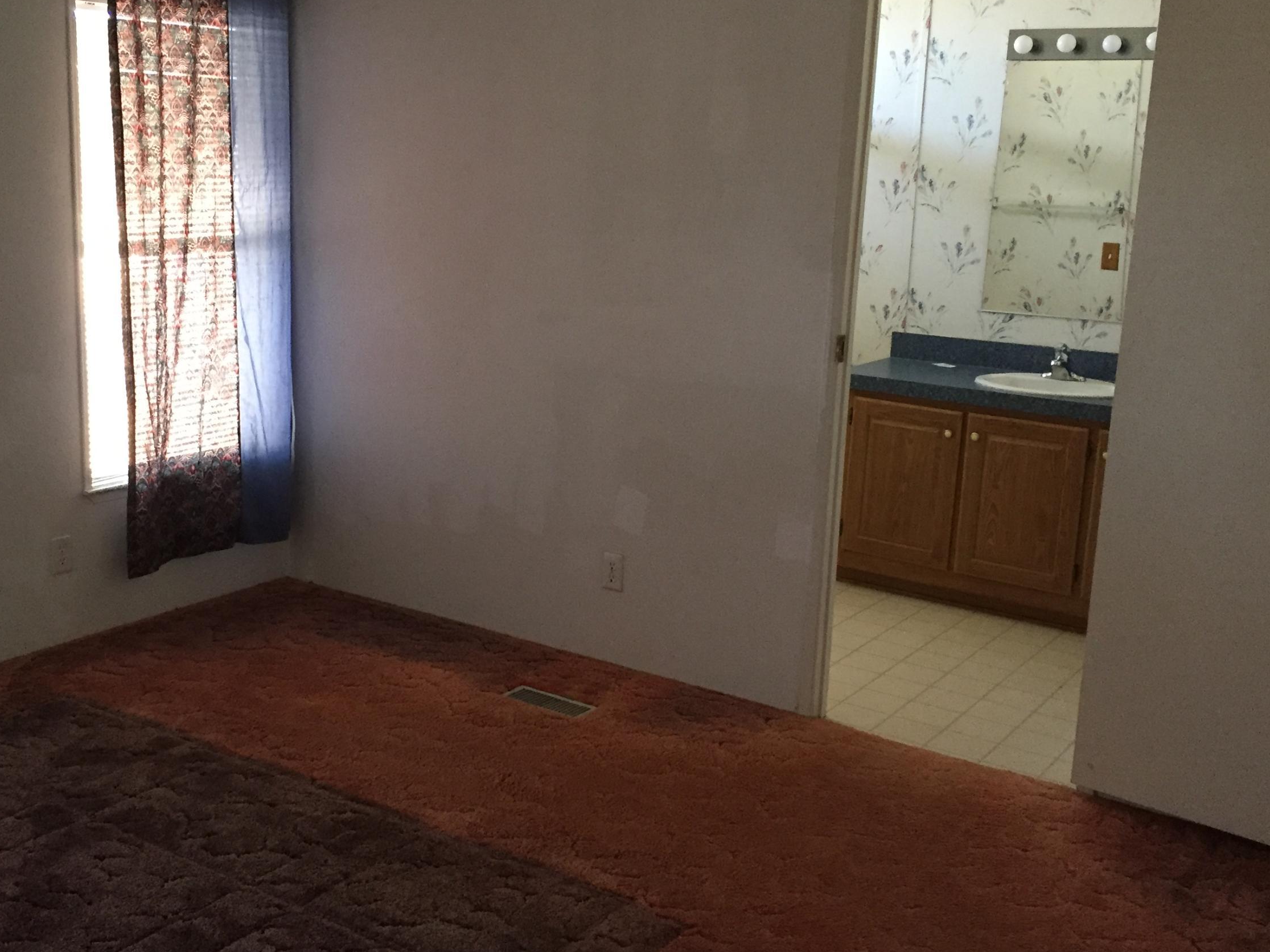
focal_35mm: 39
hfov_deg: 47.6
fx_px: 1431
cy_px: 433
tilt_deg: -10.1
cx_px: 503
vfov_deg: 36.8
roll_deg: -1.7
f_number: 2.2
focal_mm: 4.15
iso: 200
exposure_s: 1/30
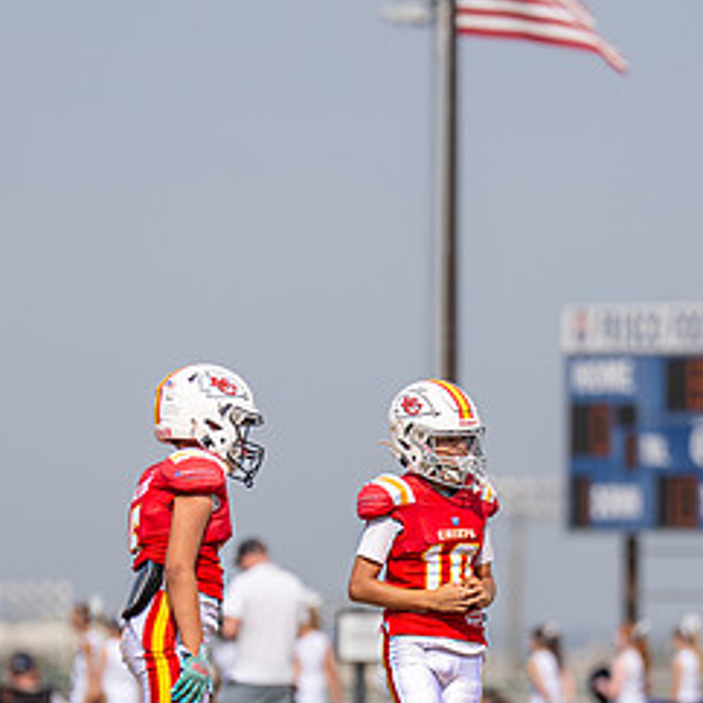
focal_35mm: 593
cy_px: 574
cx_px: 438
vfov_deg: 3.0
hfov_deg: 3.0
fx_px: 13625
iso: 160
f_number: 2.8
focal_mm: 200
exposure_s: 1/5000
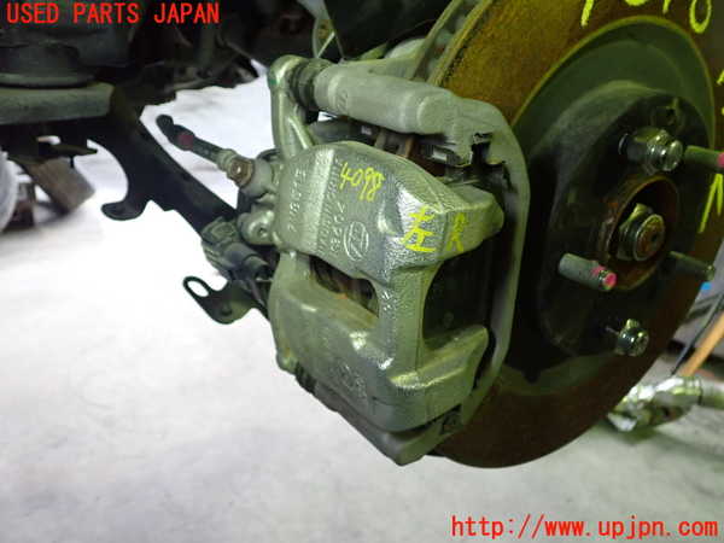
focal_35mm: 30
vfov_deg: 46.8
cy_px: 272
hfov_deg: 60.0
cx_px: 362
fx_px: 627
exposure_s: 1/80
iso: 800
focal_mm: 5.4
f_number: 2.3
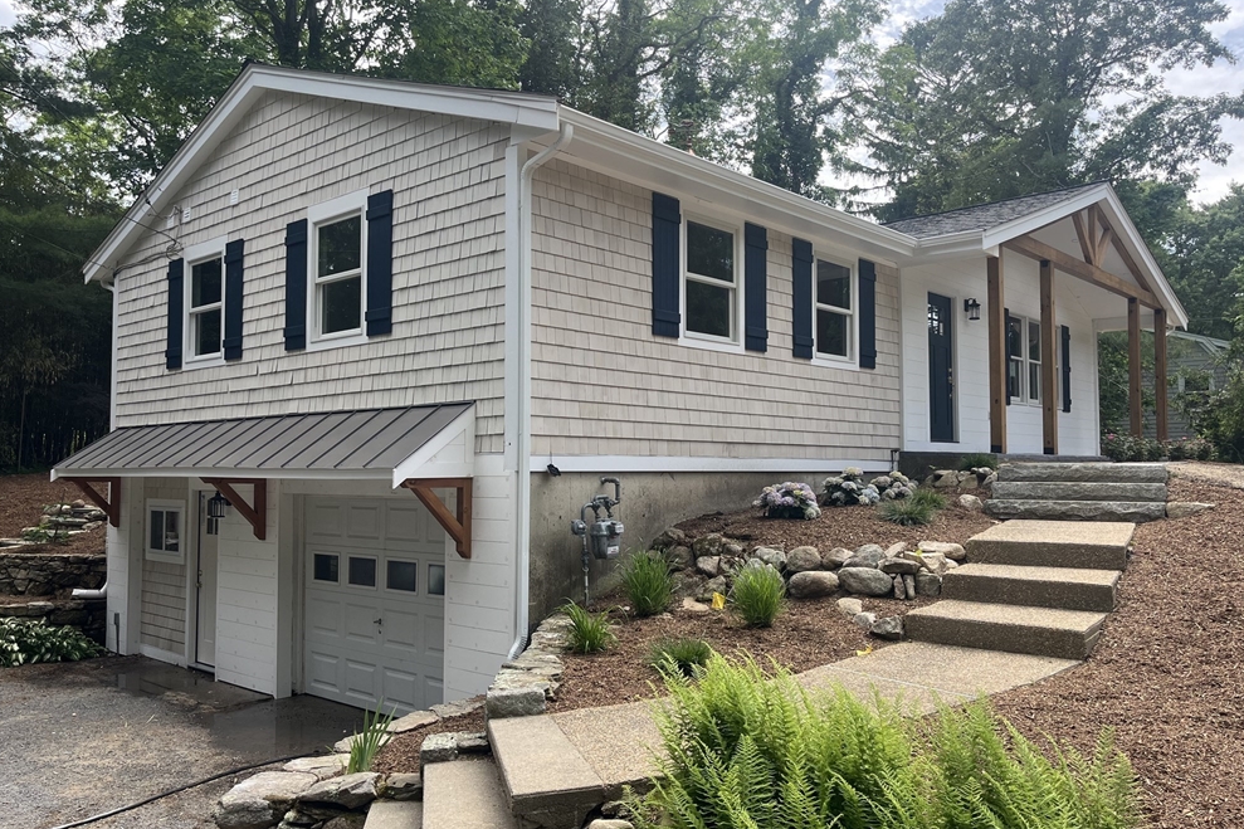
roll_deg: +0.4
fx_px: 967
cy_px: 429
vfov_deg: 46.4
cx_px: 628
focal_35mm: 28
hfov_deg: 65.5
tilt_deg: +2.0
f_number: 1.6
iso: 50
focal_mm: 5.1
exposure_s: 1/1252
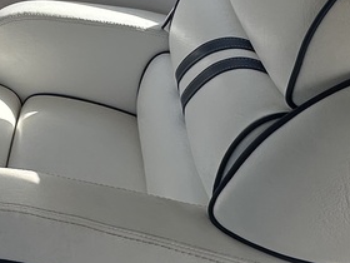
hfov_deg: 26.1
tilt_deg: -17.9
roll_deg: +2.2
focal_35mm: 60
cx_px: -134
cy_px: -61
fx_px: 607
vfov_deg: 22.3
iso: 50
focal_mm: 2.22
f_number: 2.2
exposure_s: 1/1511
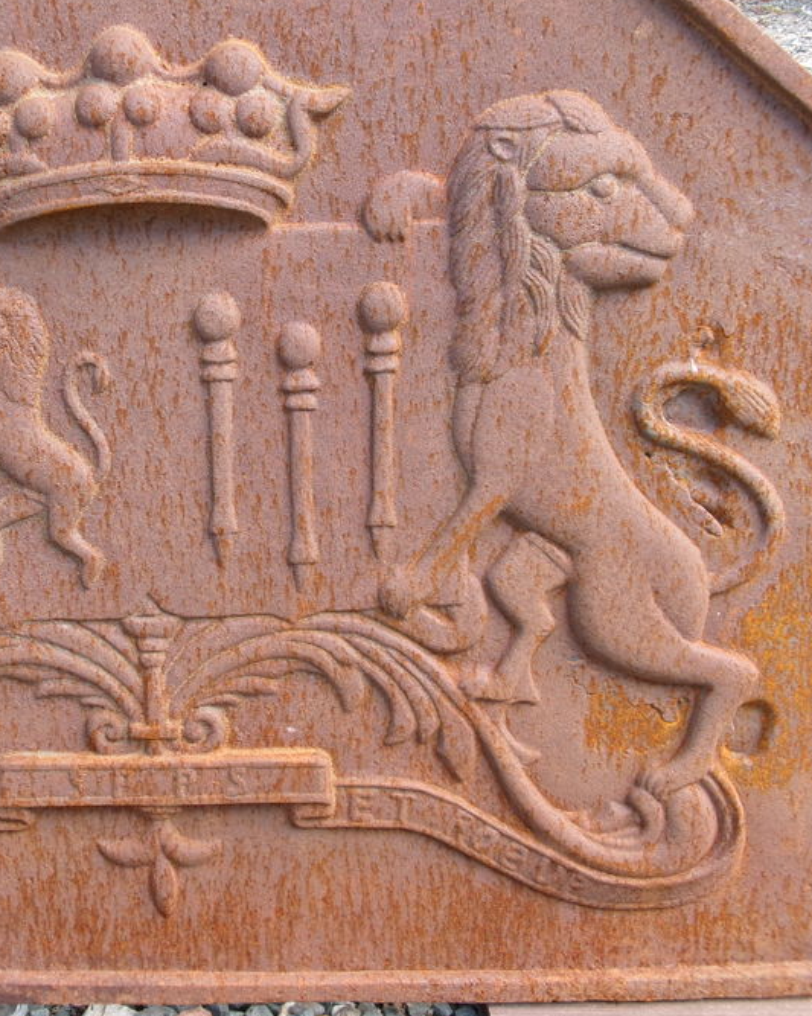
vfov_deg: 44.7
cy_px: 452
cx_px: 146
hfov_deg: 35.1
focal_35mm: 41
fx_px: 1232
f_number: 3.9
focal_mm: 5.1
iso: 100
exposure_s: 1/60
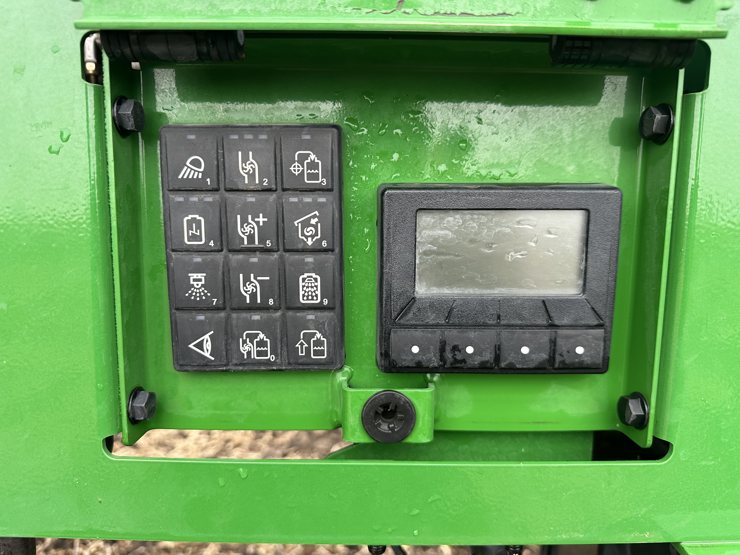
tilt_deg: -9.6
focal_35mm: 24
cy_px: 278
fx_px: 513
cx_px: 370
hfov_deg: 71.6
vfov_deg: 56.8
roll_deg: -0.8
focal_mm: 6.86
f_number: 1.78
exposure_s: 1/121
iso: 125
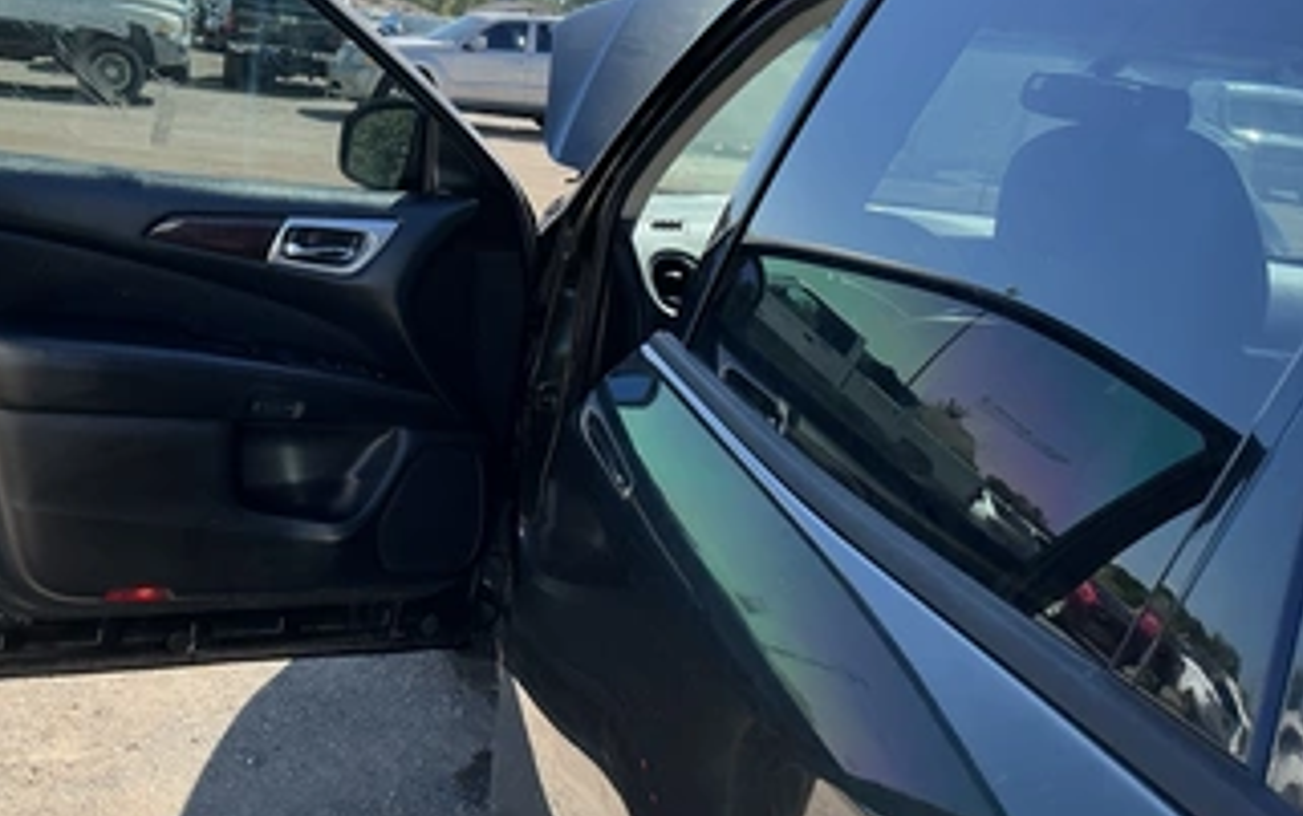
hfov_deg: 52.4
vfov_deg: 34.0
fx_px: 1315
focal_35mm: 37
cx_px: 536
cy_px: 244
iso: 25
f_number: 1.8
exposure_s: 1/691
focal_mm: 3
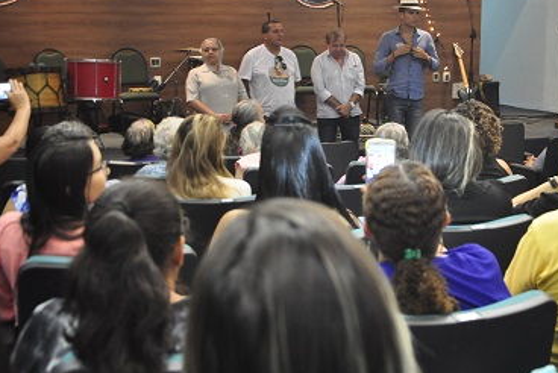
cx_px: 326
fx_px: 946
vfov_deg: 22.3
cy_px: 168
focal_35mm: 61
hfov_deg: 32.8
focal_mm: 30
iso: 1250
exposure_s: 1/13
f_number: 4.2
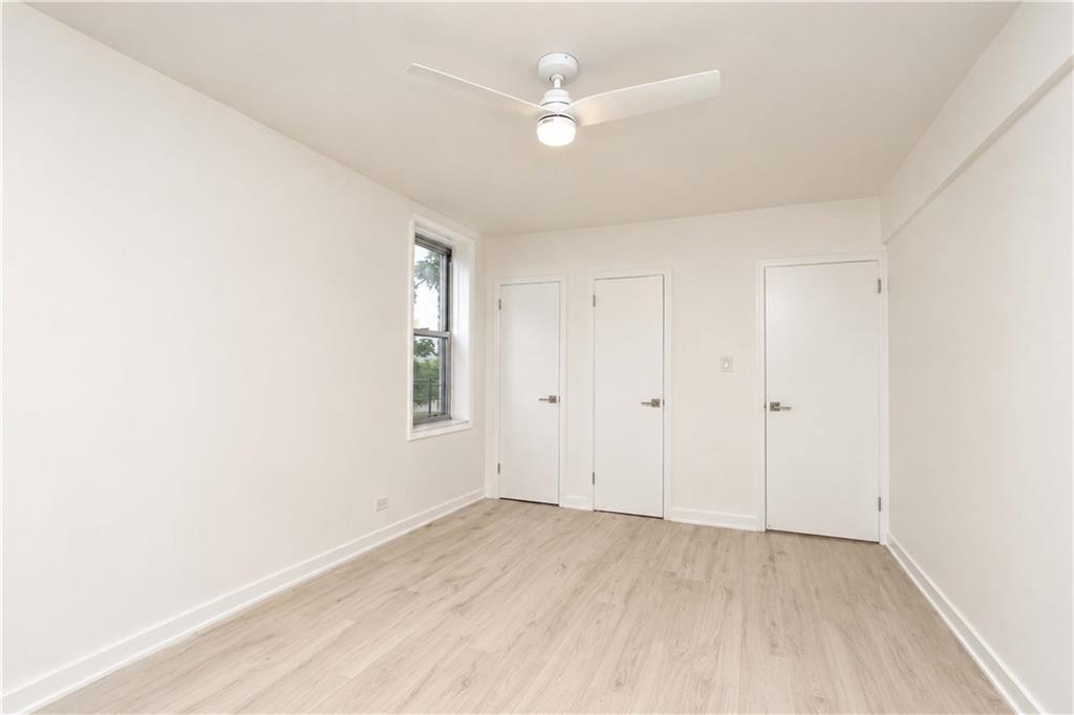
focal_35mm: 15
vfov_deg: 77.3
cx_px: 537
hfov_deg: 100.4
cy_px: 358
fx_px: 447
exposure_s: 1/200
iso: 1600
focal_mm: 10
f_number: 9
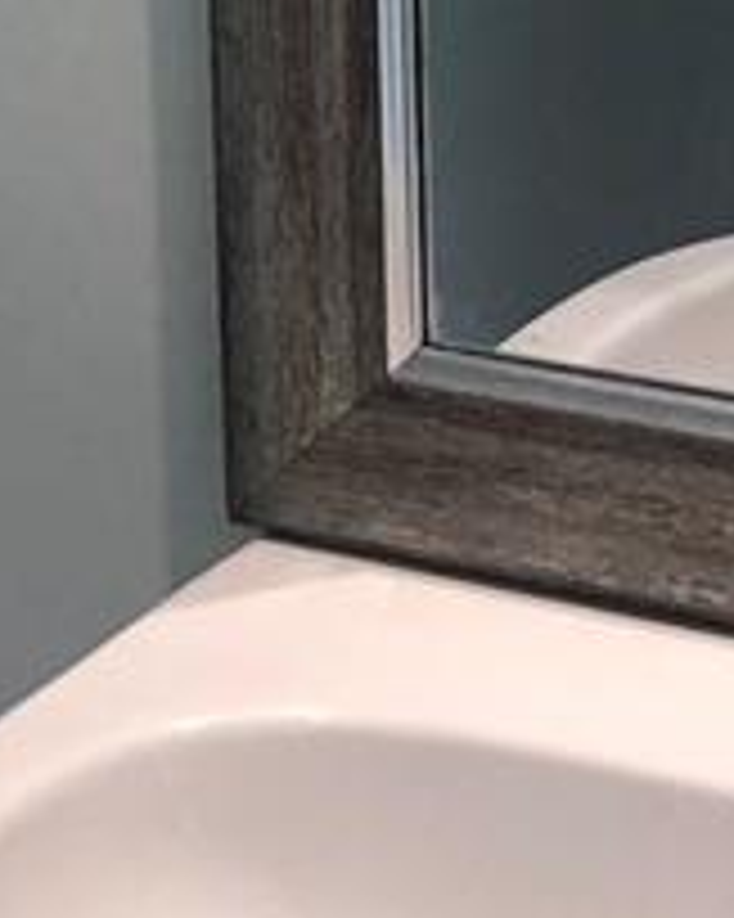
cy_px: -184
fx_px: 4375
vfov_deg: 11.7
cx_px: -36
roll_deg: +2.6
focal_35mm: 161
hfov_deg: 9.5
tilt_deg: -12.1
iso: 25
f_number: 1.8
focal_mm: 4
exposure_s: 1/30
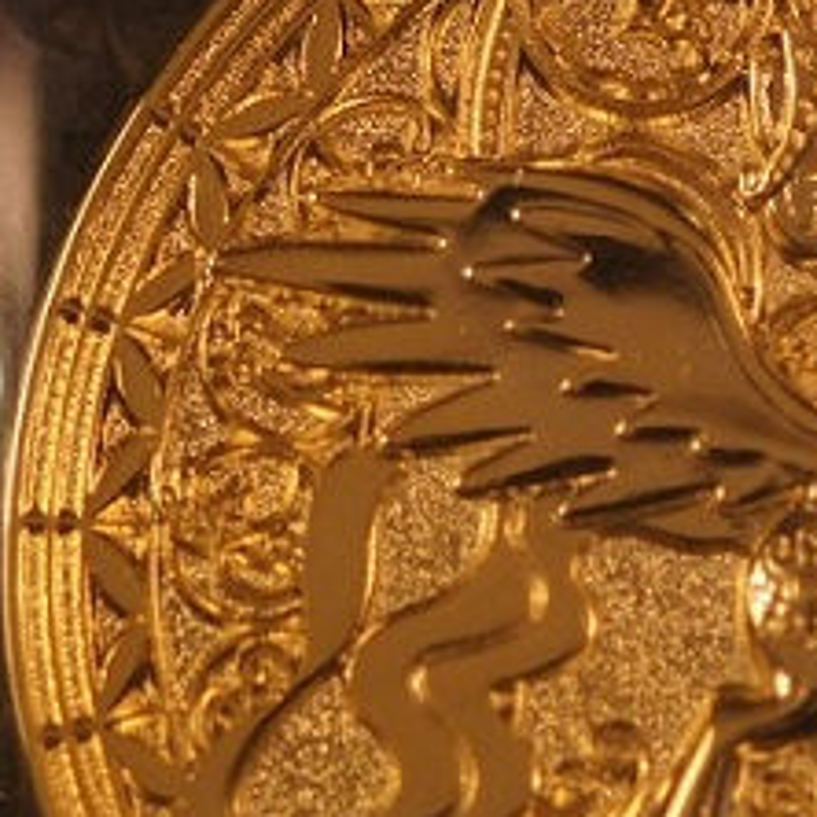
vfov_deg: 4.3
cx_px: 821
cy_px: 569
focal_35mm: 407
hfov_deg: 4.3
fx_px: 10868
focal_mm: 100
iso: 500
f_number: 2.8
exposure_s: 1/160
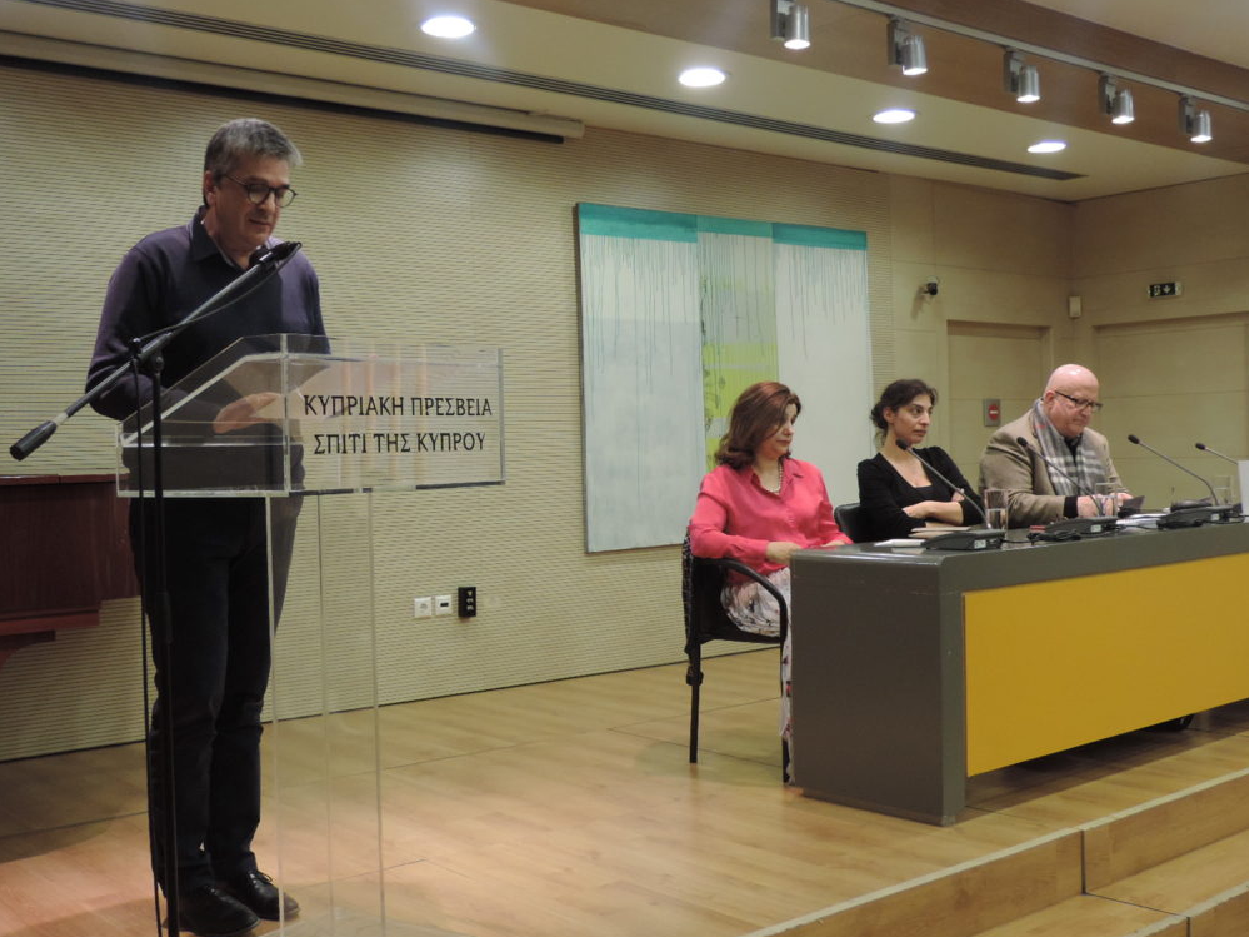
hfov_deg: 45.8
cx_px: 616
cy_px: 465
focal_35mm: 41
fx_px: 1479
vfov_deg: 35.1
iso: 400
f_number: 3.3
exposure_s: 1/40
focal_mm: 7.1
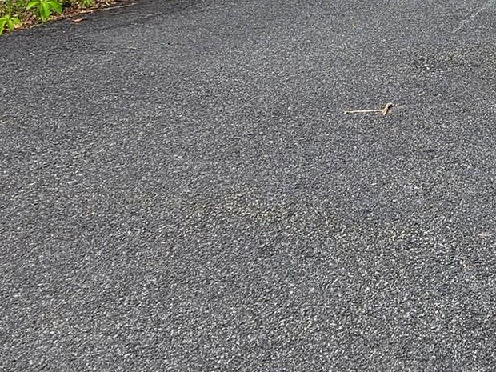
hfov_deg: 23.1
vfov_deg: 18.0
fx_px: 1089
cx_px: 629
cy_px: -129
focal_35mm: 76
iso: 25
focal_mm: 5.4
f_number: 1.8
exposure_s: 1/207
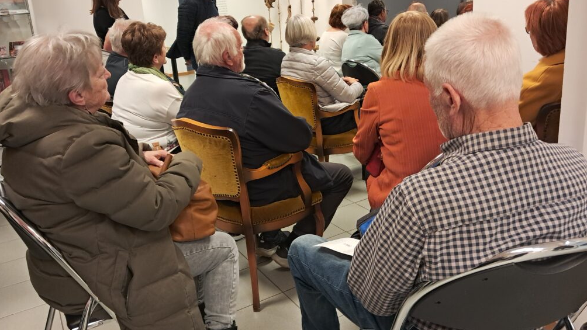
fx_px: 467
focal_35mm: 30
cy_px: 126
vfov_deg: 38.7
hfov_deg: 64.3
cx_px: 296
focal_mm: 4
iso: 400
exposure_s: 1/60
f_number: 1.8
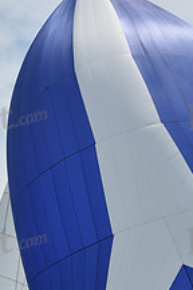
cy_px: 309
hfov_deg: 7.3
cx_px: 117
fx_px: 1512
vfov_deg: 10.8
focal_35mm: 188
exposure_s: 1/1000
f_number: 11
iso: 320
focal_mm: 70
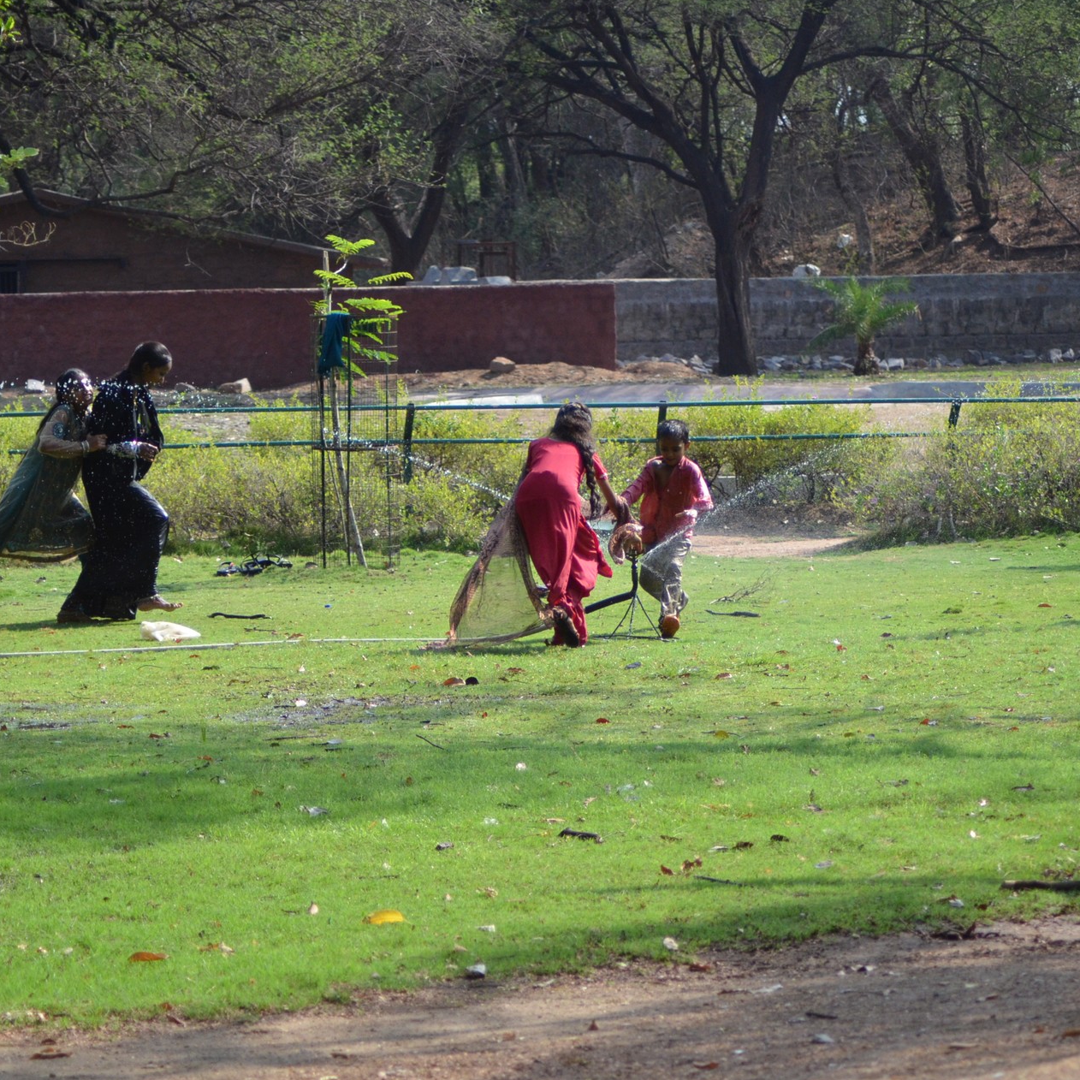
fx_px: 5330
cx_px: 601
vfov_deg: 11.6
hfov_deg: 11.6
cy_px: 537
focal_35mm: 151
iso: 1000
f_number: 4
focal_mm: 78
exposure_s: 1/5000
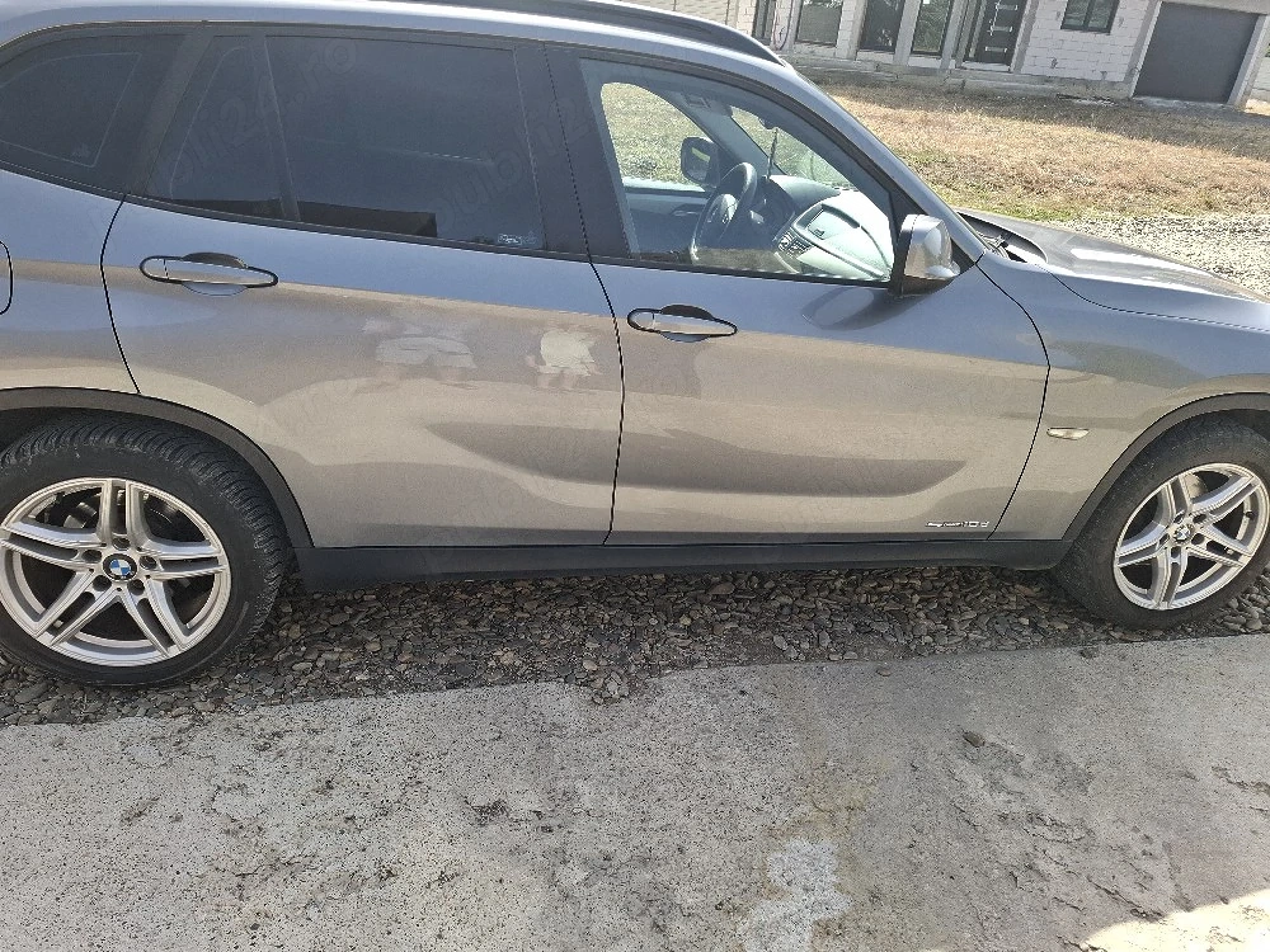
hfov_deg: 73.9
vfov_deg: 58.9
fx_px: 844
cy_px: 476
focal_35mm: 23
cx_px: 635
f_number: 1.8
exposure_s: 1/556
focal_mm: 5.54
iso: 50
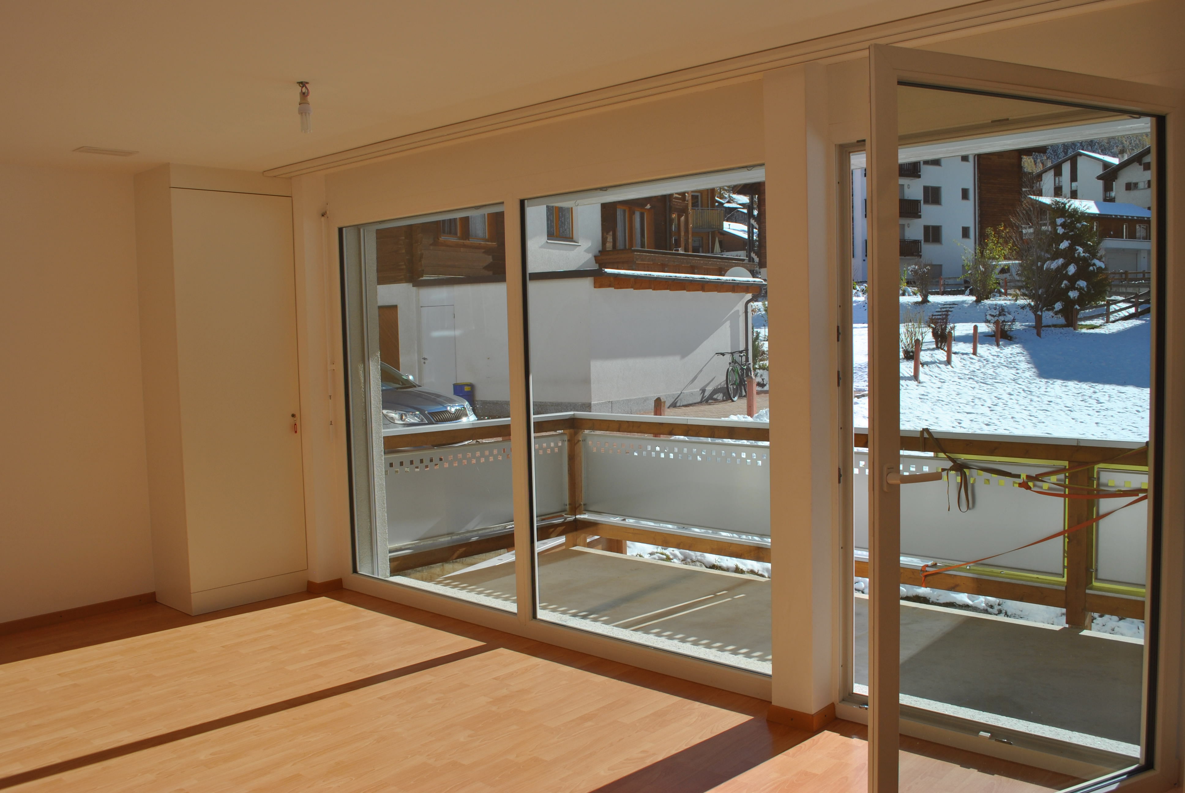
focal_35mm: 30
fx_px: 989
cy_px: 396
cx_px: 592
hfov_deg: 61.9
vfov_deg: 43.7
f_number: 8
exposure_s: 1/250
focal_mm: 20
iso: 100
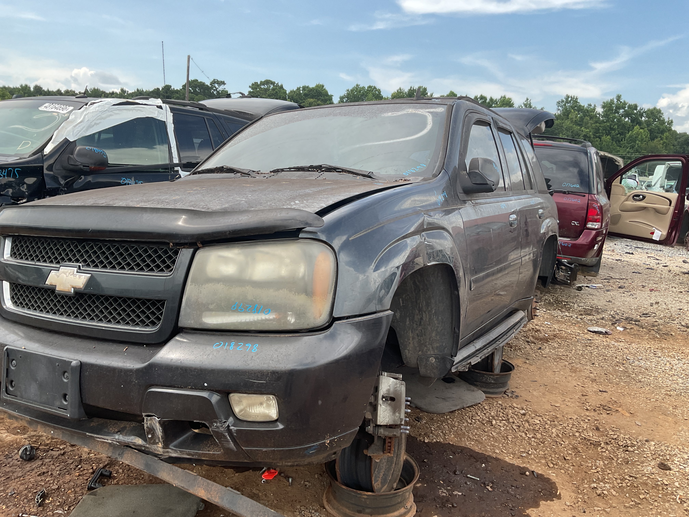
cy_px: 258
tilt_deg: -8.9
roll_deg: -3.5
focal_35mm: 29
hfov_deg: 61.7
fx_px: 577
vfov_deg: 48.2
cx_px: 344
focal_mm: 3
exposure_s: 1/606
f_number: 1.8
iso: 16
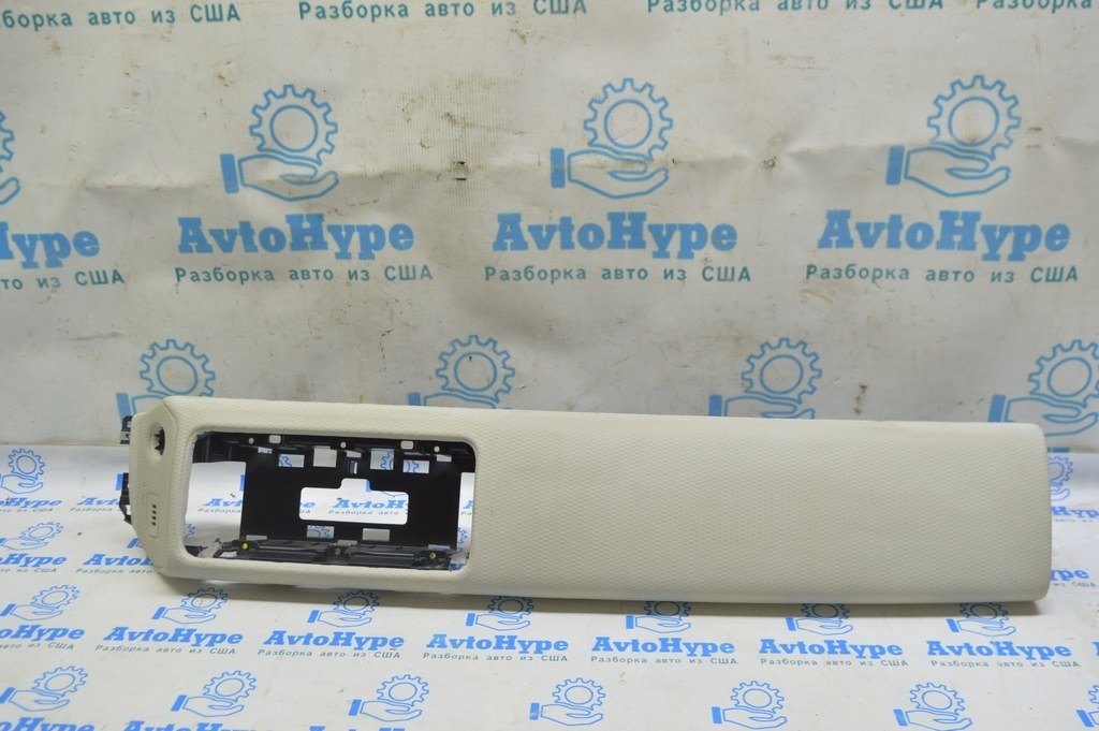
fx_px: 1007
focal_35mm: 33
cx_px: 550
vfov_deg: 39.9
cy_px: 366
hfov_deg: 57.3
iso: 400
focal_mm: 22
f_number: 5.6
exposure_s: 1/20
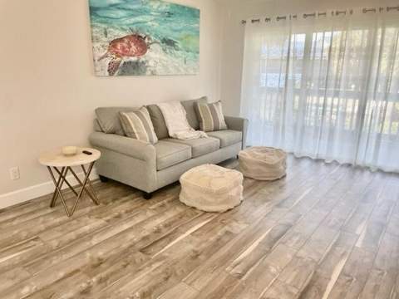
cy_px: 150
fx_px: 300
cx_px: 200
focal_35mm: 26
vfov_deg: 53.1
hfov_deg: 67.3
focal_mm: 4.2
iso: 100
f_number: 1.6
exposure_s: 1/120
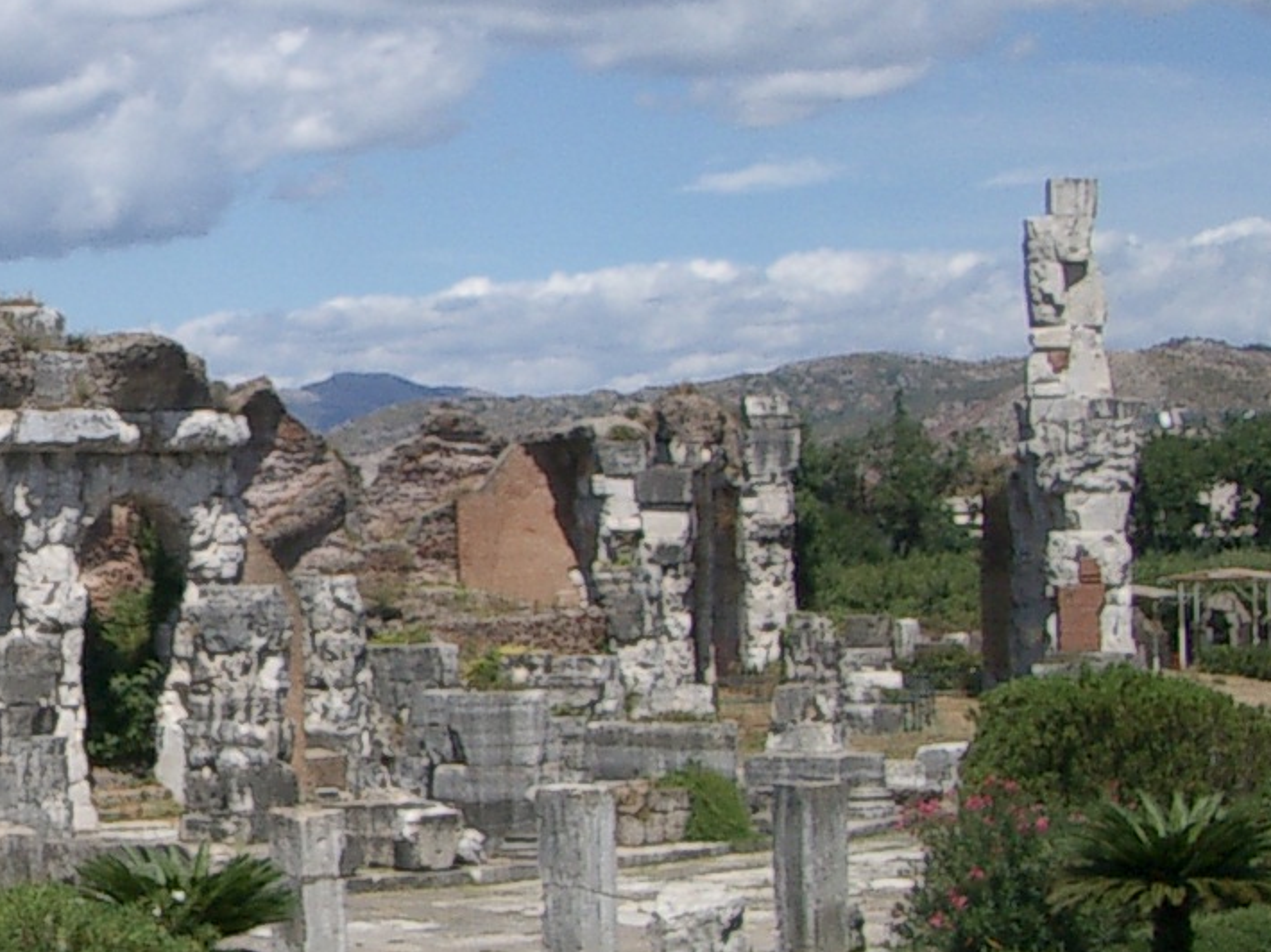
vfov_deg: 14.6
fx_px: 3707
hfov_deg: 18.4
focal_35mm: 101
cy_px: 422
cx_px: -294
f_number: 4.3
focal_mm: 5.8
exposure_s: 1/800
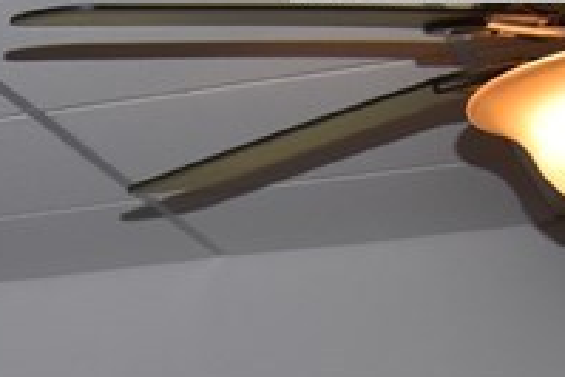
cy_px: 876
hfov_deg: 12.1
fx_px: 2309
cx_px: -636
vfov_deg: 8.6
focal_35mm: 147
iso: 400
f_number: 5
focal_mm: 18
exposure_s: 1/200
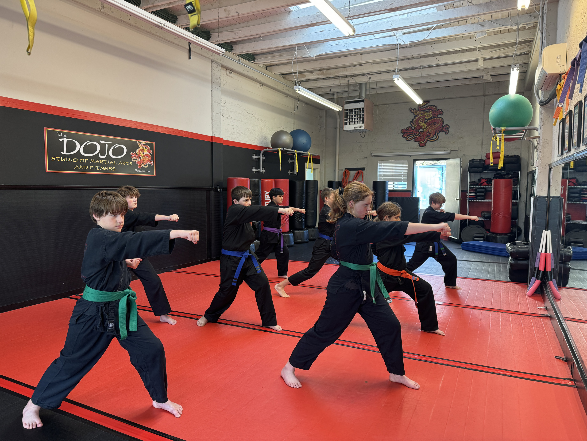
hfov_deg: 71.6
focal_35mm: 24
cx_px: 294
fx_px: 407
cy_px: 220
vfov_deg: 56.8
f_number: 1.8
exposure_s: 1/60
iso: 125
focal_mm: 6.8
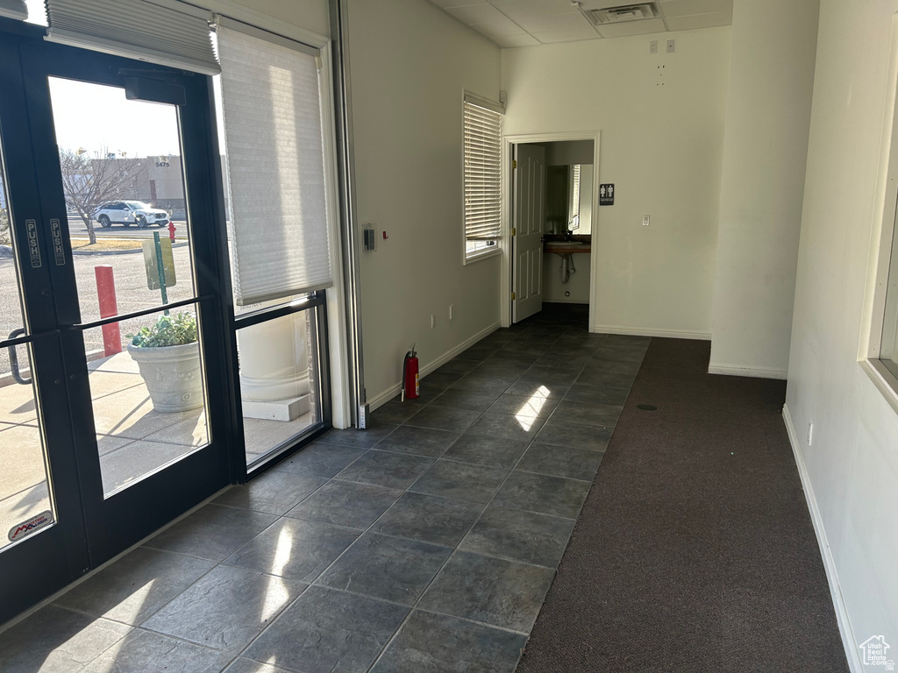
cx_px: 449
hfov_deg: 67.3
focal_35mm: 26
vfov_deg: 53.1
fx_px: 674
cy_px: 336
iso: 40
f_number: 1.5
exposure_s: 1/185
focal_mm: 5.7
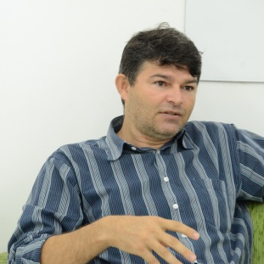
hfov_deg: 12.2
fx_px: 1234
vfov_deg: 12.2
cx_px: 162
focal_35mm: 143
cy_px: 140
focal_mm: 70
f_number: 6.3
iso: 2000
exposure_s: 1/50
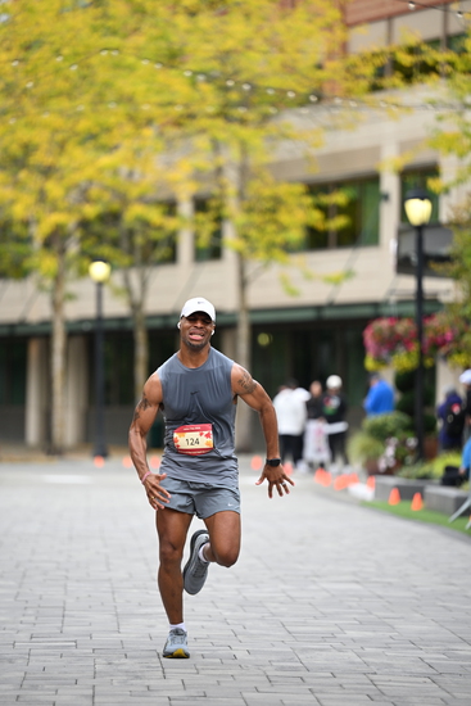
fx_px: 3334
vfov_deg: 12.1
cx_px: 236
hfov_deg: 8.1
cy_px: 353
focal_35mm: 170
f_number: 2.8
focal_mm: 170
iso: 640
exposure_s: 1/2000
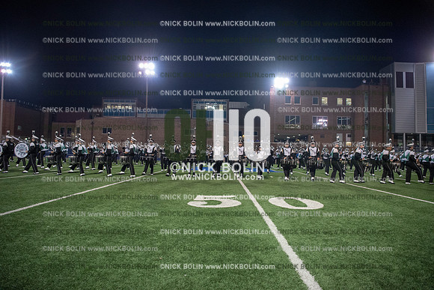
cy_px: 145
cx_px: 217
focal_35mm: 24
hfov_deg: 73.7
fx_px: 289
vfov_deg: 53.2
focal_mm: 24
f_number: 3.2
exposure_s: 1/500
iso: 3200
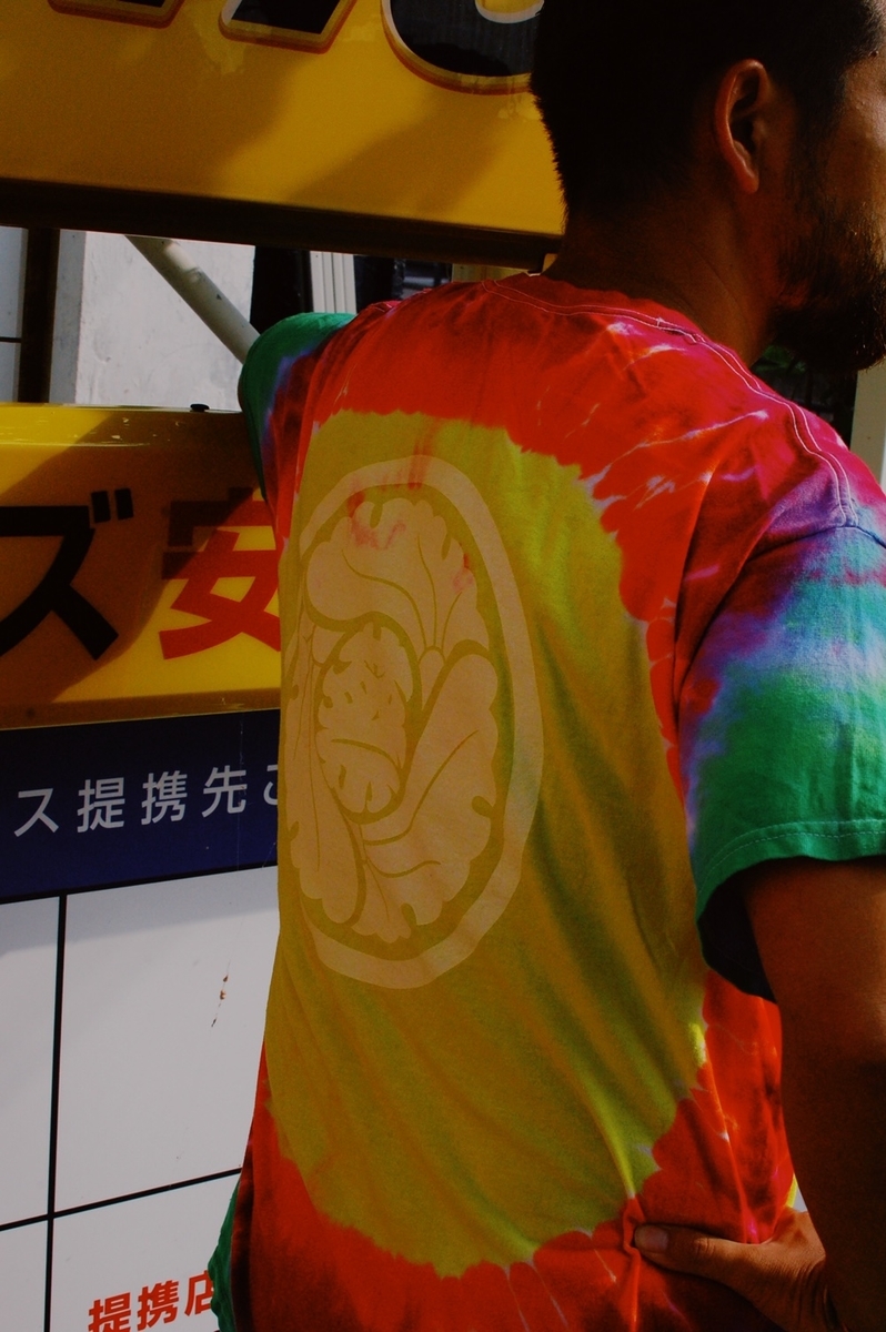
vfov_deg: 37.9
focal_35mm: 52
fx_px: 1941
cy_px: 666
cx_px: 443
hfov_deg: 25.7
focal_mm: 35
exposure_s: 1/640
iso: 800
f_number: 13
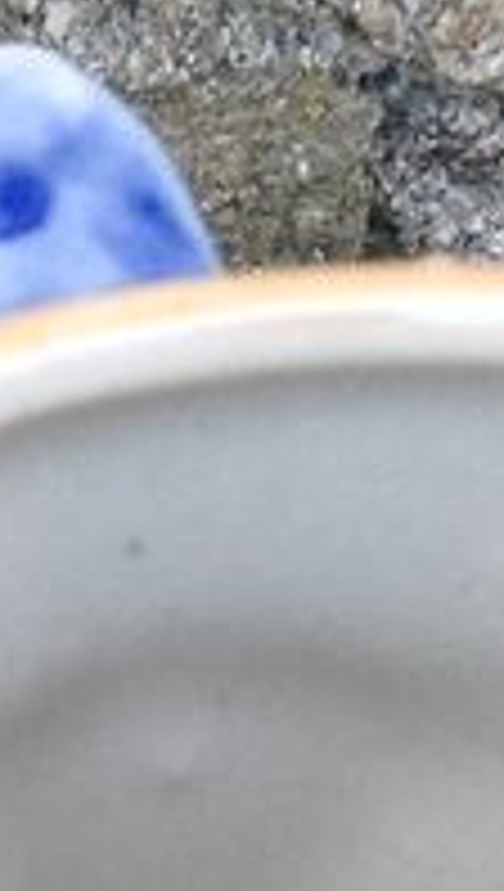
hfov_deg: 6.7
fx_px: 4282
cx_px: -4
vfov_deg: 11.6
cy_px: 1172
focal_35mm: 181
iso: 50
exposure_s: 1/120
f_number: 2.4
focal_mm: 3.3
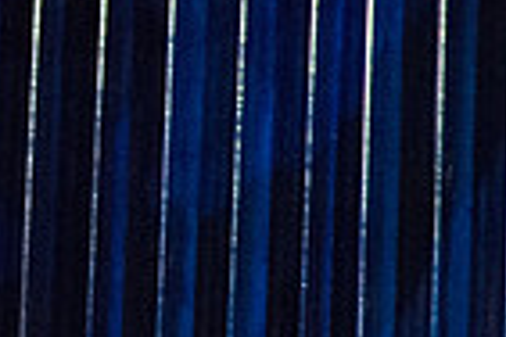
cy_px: -47
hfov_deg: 2.5
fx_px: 11581
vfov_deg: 1.7
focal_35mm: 824
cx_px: -402
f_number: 2.8
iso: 12800
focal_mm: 200
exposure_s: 1/500
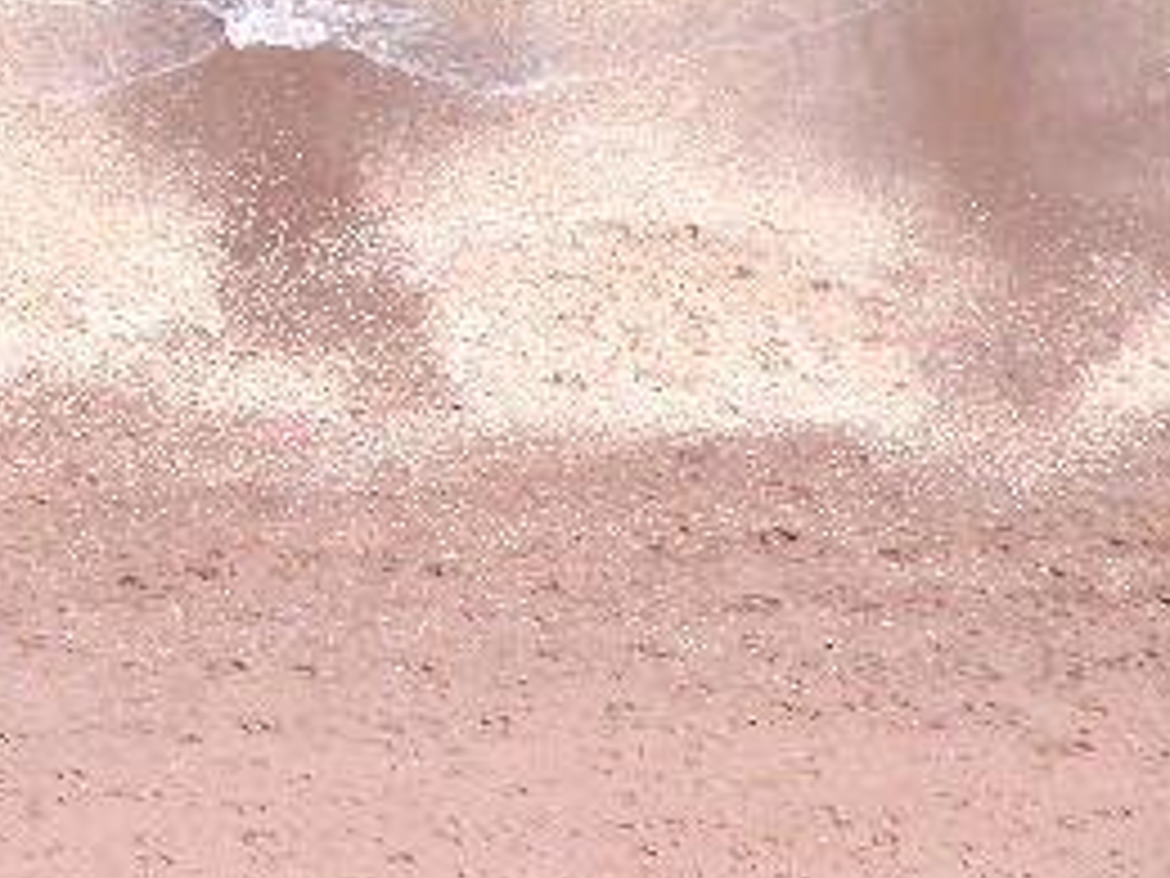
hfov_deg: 2.3
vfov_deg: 1.7
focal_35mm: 860
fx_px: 29067
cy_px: -329
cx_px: -626
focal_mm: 71.2
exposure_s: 1/404
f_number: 6.6
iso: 100
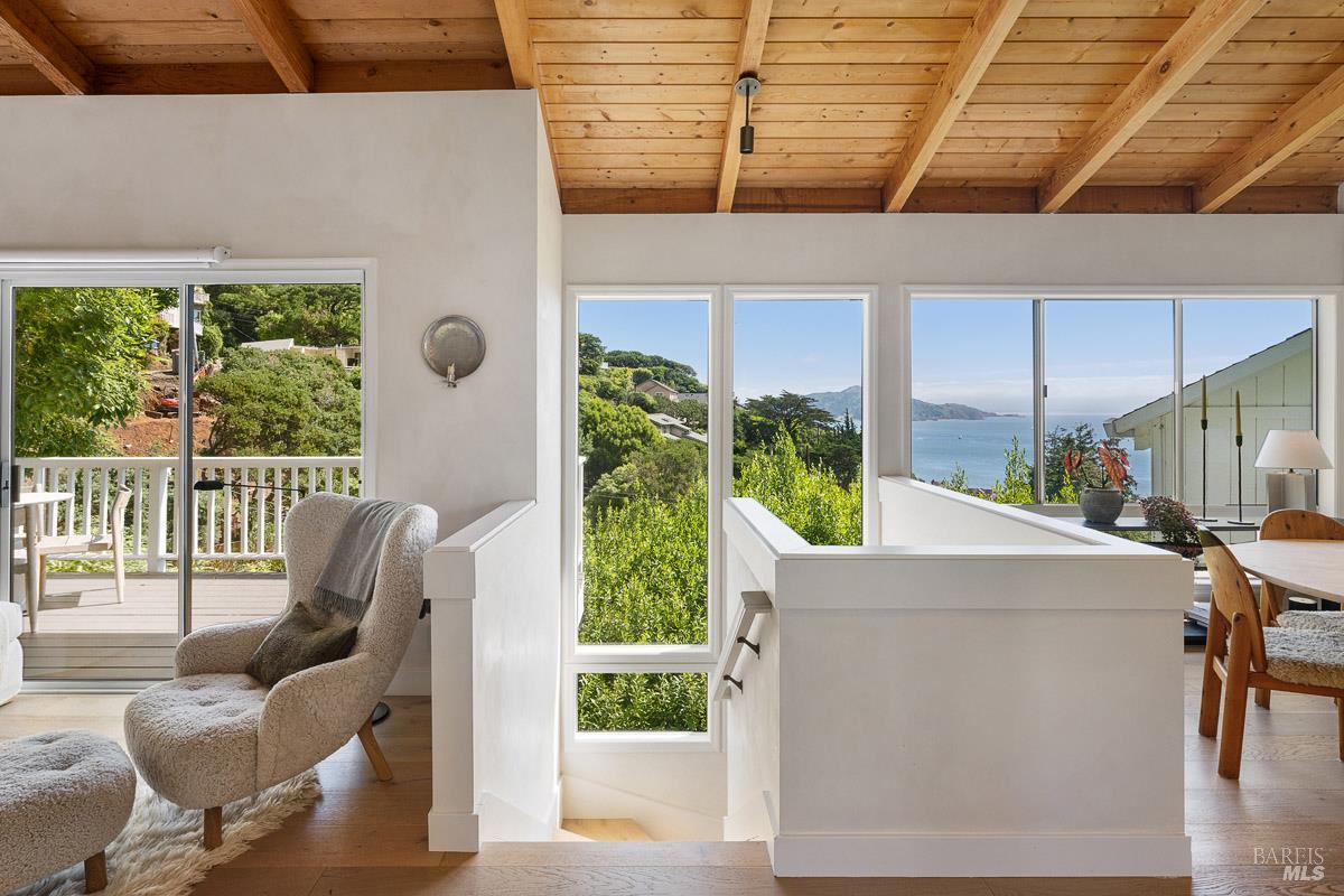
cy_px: 448
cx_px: 672
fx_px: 635
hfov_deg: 93.3
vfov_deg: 70.4
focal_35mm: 17
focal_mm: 17
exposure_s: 1/25
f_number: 8
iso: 400
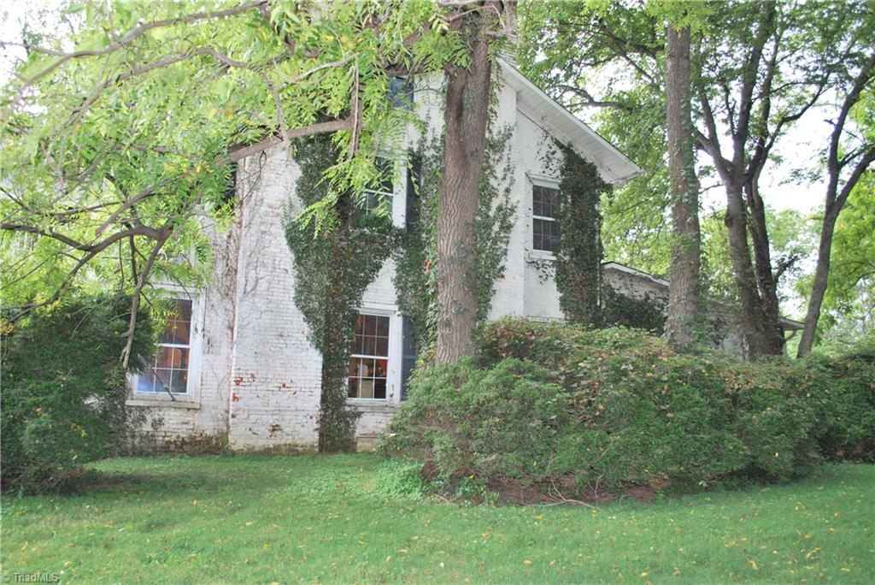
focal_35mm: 27
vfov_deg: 48.0
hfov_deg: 67.4
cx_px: 438
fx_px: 657
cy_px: 292
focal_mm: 18
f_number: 3.5
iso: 560
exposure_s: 1/60
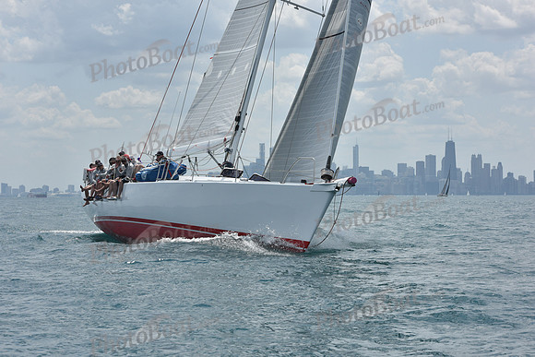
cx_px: 268
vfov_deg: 15.2
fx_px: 1338
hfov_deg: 22.6
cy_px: 178
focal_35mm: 90
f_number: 9
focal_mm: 90
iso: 250
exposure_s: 1/1250
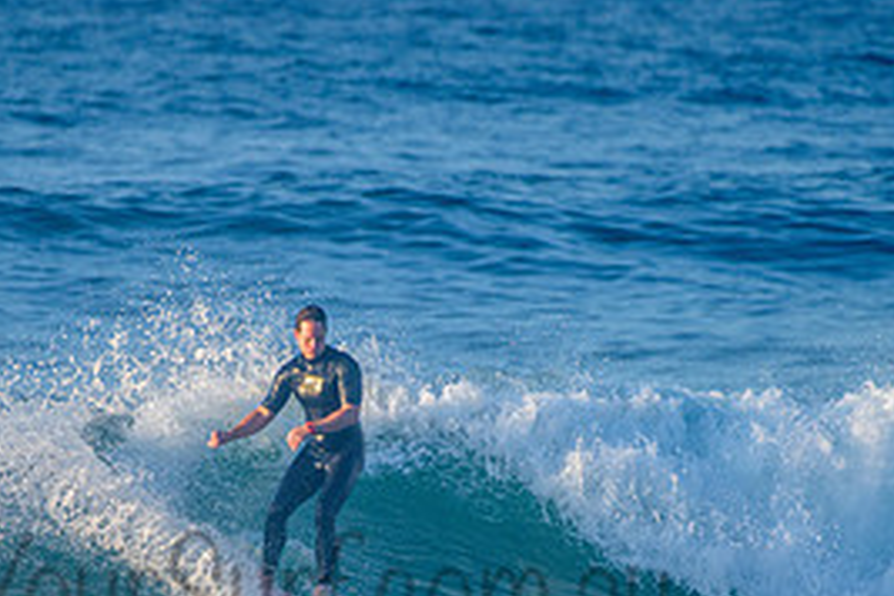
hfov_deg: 1.9
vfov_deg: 1.3
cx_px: 315
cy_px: 554
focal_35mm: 1087
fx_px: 26992
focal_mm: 500
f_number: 5.6
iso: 450
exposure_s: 1/2000
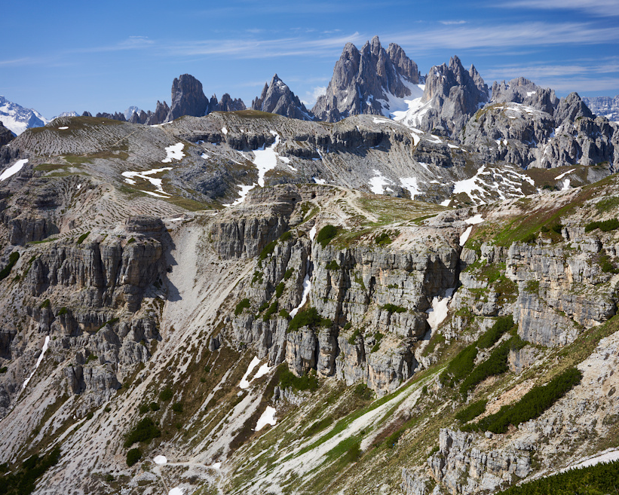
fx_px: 733
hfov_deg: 45.6
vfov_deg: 37.3
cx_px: 363
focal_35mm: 40
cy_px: 246
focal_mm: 35
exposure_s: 1/100
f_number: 8
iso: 100
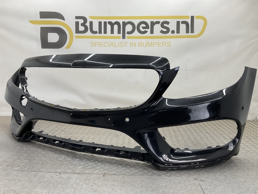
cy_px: 97
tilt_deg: -7.7
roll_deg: -1.3
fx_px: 216
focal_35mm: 29
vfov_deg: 48.2
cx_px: 129
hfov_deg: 61.7
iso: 25
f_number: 1.8
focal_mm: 3
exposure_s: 1/120
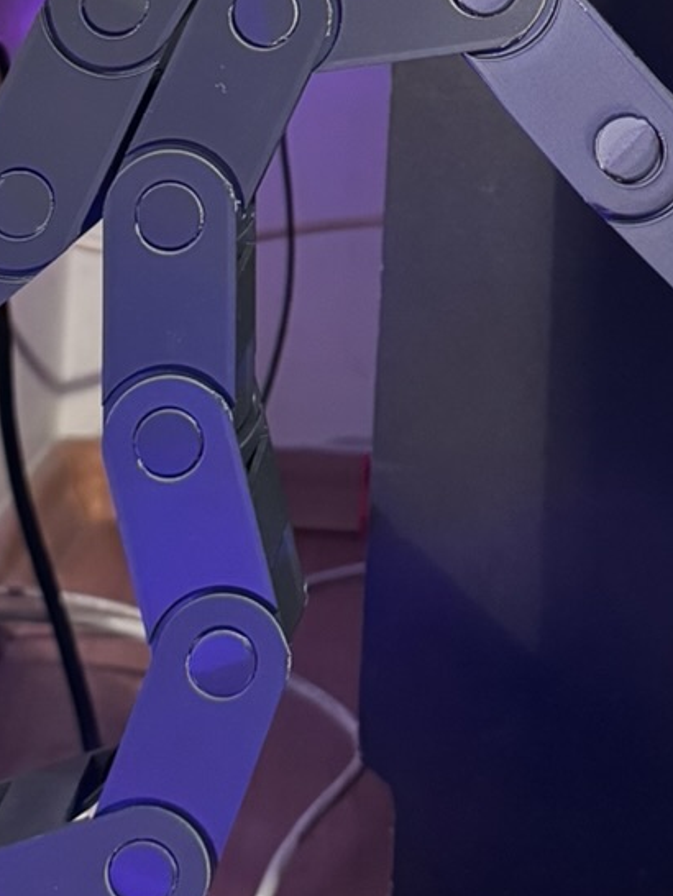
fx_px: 2331
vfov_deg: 20.1
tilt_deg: +3.1
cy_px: -241
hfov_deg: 16.4
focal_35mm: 90
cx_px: 478
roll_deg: -2.8
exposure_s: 1/50
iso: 800
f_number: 1.78
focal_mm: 6.76
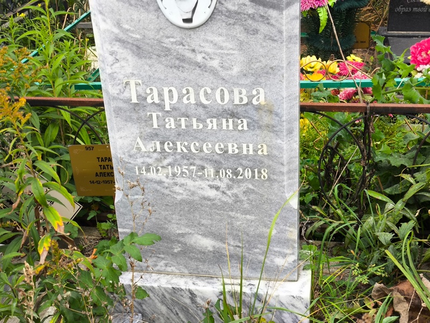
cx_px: 215
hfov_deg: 38.2
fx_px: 621
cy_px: 162
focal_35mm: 50
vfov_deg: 29.1
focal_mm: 4.71
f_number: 1.7
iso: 64
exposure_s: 1/120
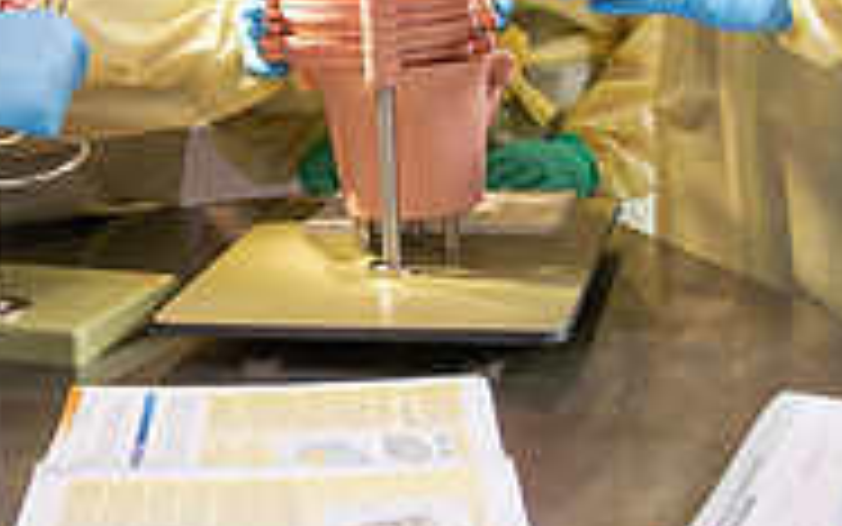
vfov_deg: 12.5
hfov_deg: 20.4
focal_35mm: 101
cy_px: -191
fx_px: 2318
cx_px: 225
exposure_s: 1/200
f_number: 3.5
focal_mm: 32
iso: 320
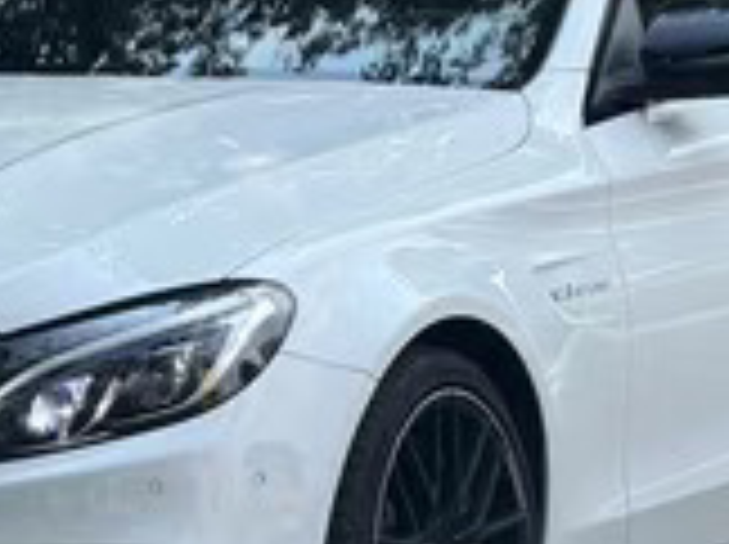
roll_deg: -0.5
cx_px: 238
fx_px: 7907
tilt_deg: -2.4
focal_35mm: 376
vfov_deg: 3.9
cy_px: 135
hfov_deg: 5.3
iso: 32
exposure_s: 1/638
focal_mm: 16.89
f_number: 2.8
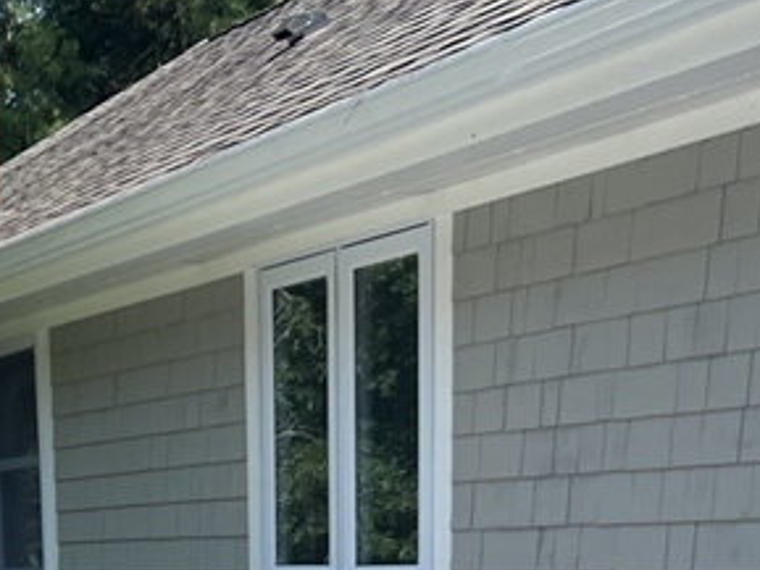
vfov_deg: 14.3
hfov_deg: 20.5
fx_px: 2021
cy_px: 996
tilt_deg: -14.2
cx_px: -21
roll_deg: +2.7
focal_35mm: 92
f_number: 1.5
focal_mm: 5.7
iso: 50
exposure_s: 1/3831
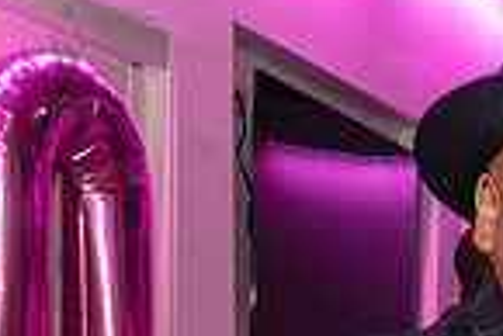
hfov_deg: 18.9
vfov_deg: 13.2
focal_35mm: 96
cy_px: 566
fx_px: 1343
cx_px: 735
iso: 4000
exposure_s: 1/200
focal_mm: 24
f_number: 4.5
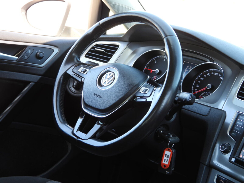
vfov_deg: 21.0
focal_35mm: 70
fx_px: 493
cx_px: 122
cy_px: 92
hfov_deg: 27.8
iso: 100
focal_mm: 12.6
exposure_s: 1/40
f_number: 3.5
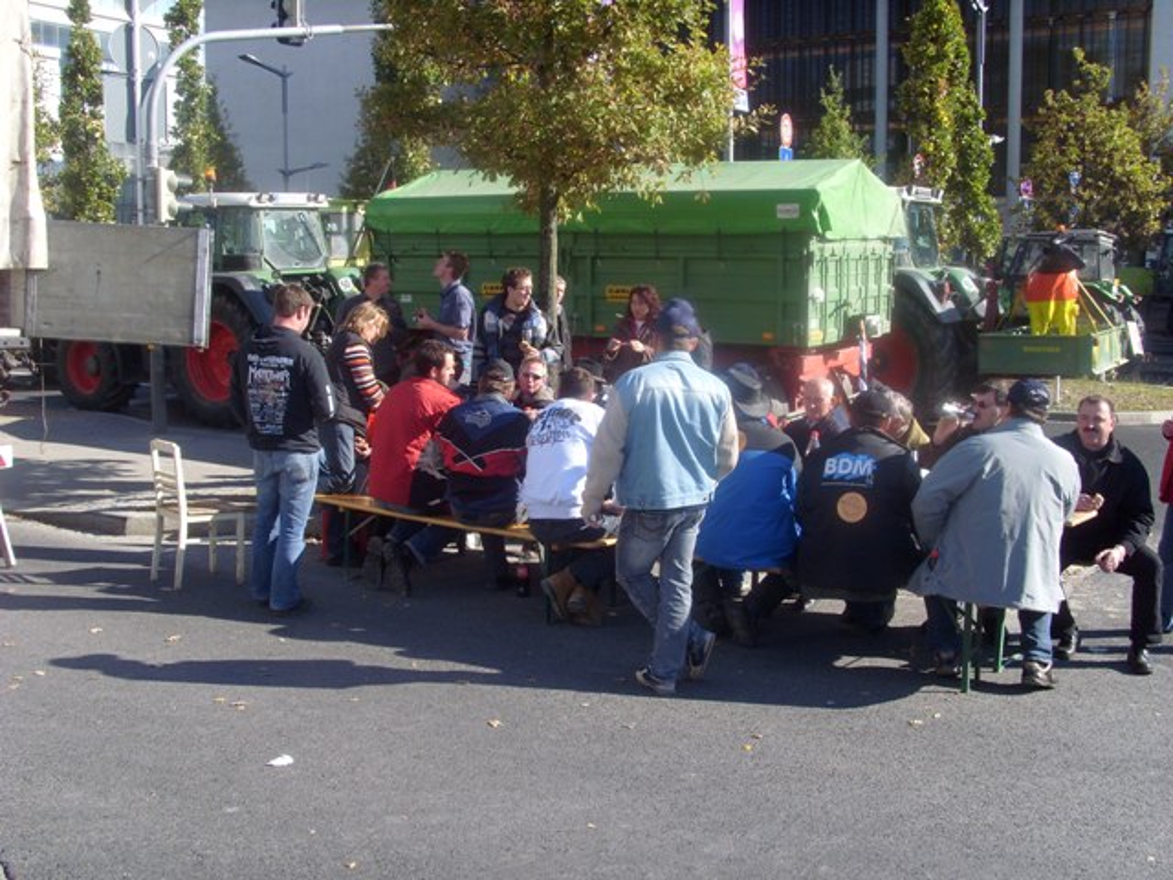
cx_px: 586
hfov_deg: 51.4
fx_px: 1220
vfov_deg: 39.7
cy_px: 440
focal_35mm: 36
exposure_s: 1/250
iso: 80
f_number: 5.5
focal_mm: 6
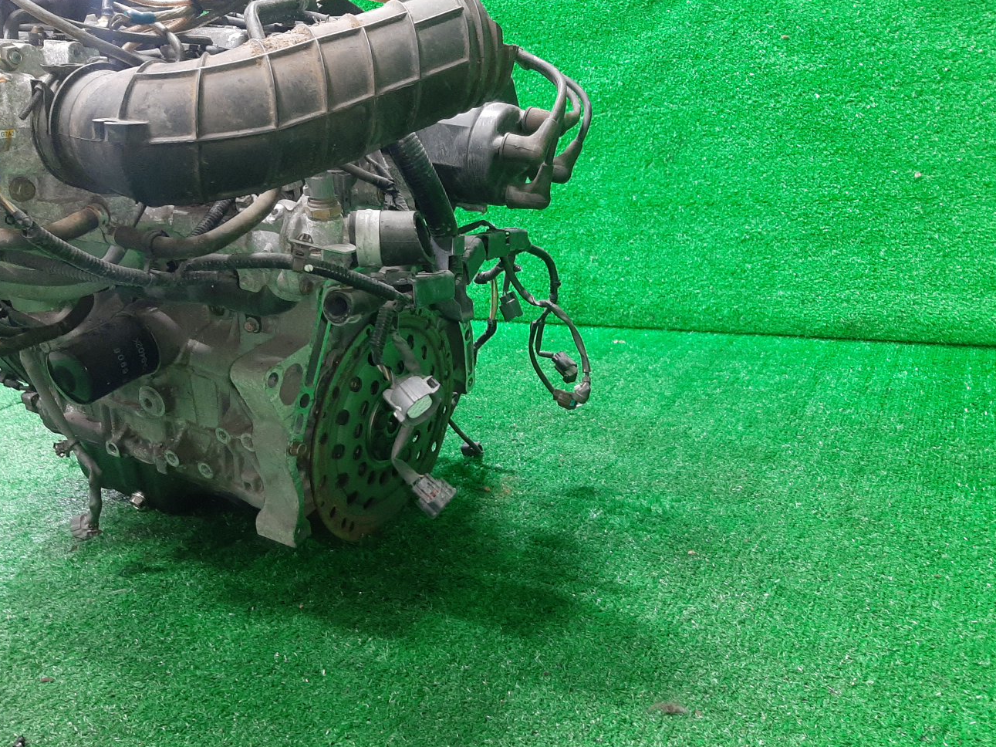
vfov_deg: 48.2
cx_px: 482
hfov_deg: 61.7
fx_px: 834
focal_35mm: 29
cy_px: 376
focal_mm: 3.93
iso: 215
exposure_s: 1/33
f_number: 1.7
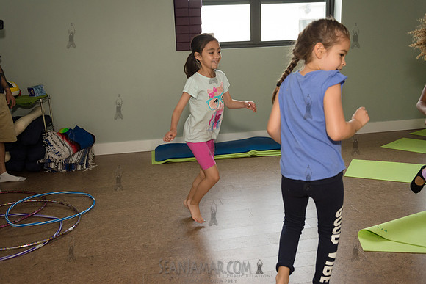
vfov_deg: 41.1
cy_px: 142
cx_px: 213
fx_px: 379
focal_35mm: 32
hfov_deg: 58.7
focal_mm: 32
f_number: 4
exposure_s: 1/640
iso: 1600
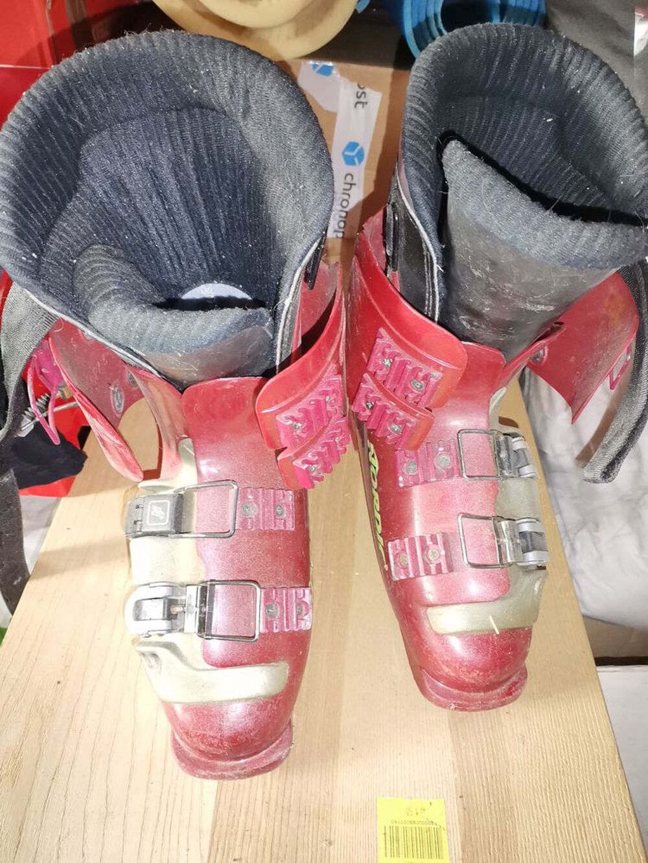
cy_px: 432
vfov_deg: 67.3
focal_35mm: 26
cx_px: 324
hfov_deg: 53.1
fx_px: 649
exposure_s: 1/50
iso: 400
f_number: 1.8
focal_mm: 4.75
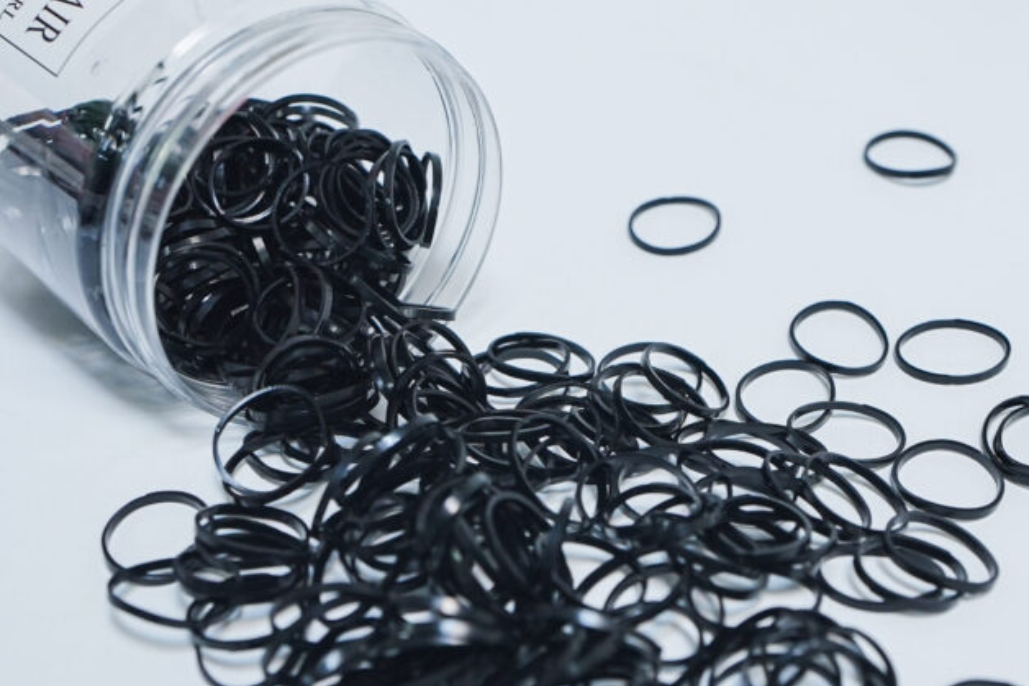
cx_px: 534
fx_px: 1658
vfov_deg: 23.4
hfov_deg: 34.5
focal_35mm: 58
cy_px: 317
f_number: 5
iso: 800
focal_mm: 35
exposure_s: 1/160
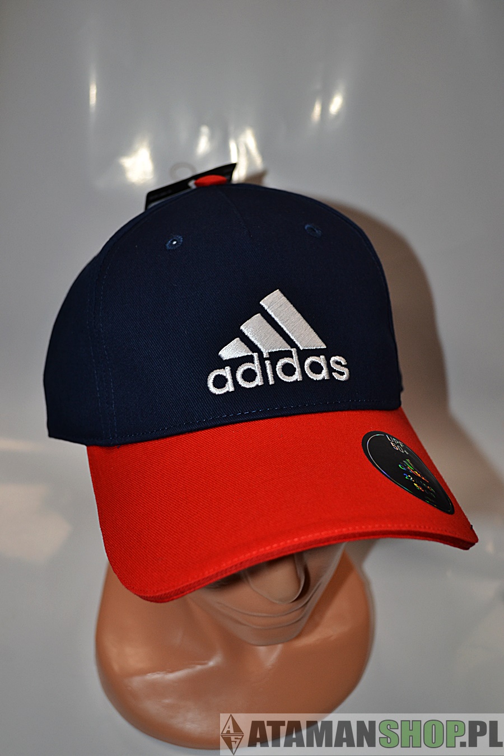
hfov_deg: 30.8
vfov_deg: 45.0
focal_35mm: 44
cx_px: 252
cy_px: 378
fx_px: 913
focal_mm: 29
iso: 400
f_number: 4.5
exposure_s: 1/60
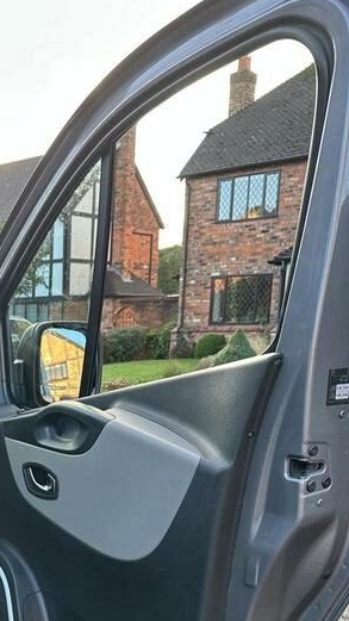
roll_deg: +1.1
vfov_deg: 43.1
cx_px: -50
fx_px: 740
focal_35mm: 45
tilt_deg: -11.5
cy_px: 509
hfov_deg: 24.5
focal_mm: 6.86
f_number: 1.78
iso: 64
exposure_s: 1/121
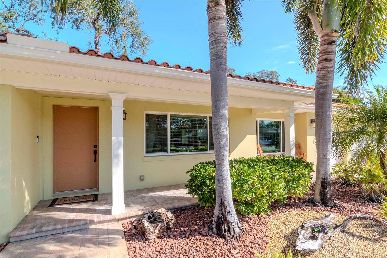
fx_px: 185
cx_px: 194
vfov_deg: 69.6
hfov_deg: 92.5
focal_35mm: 17
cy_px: 129
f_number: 14
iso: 1000
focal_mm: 11.5
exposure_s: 1/320
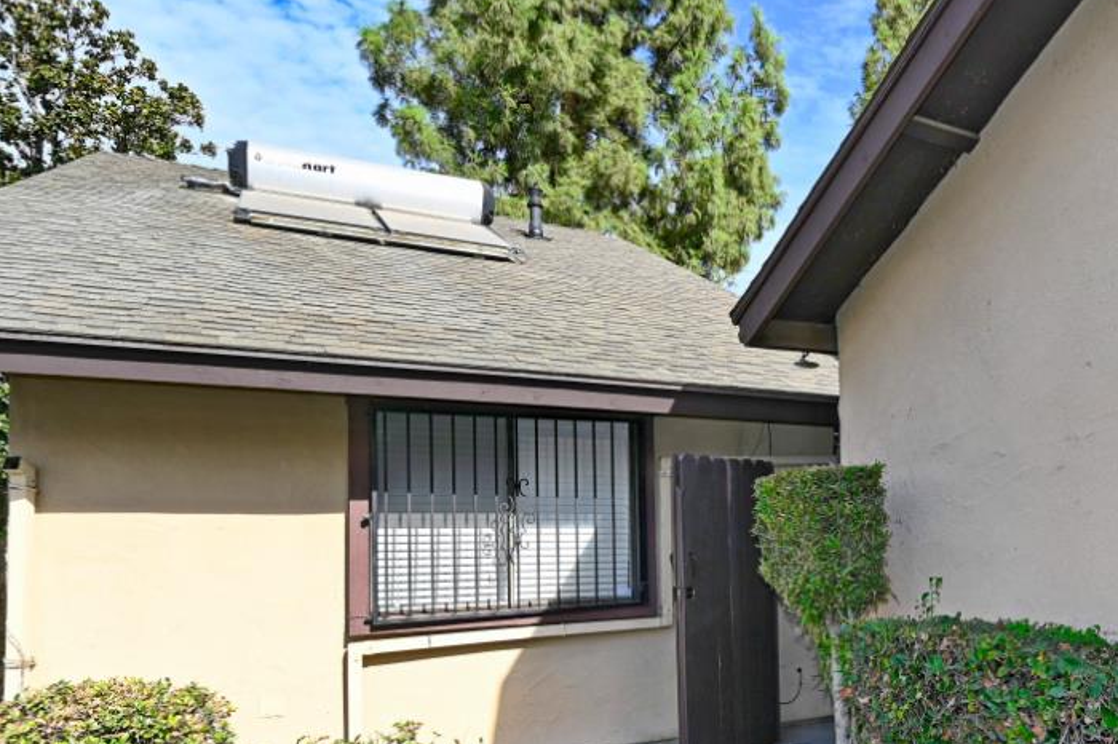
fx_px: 931
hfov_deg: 56.8
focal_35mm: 30
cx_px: 914
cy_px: 501
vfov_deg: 42.9
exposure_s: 1/200
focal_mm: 14
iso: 100
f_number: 7.1
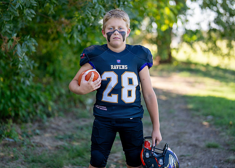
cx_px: 116
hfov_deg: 30.3
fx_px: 434
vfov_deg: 21.9
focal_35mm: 65
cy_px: 67
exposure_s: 1/1250
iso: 100
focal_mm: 50
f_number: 1.2
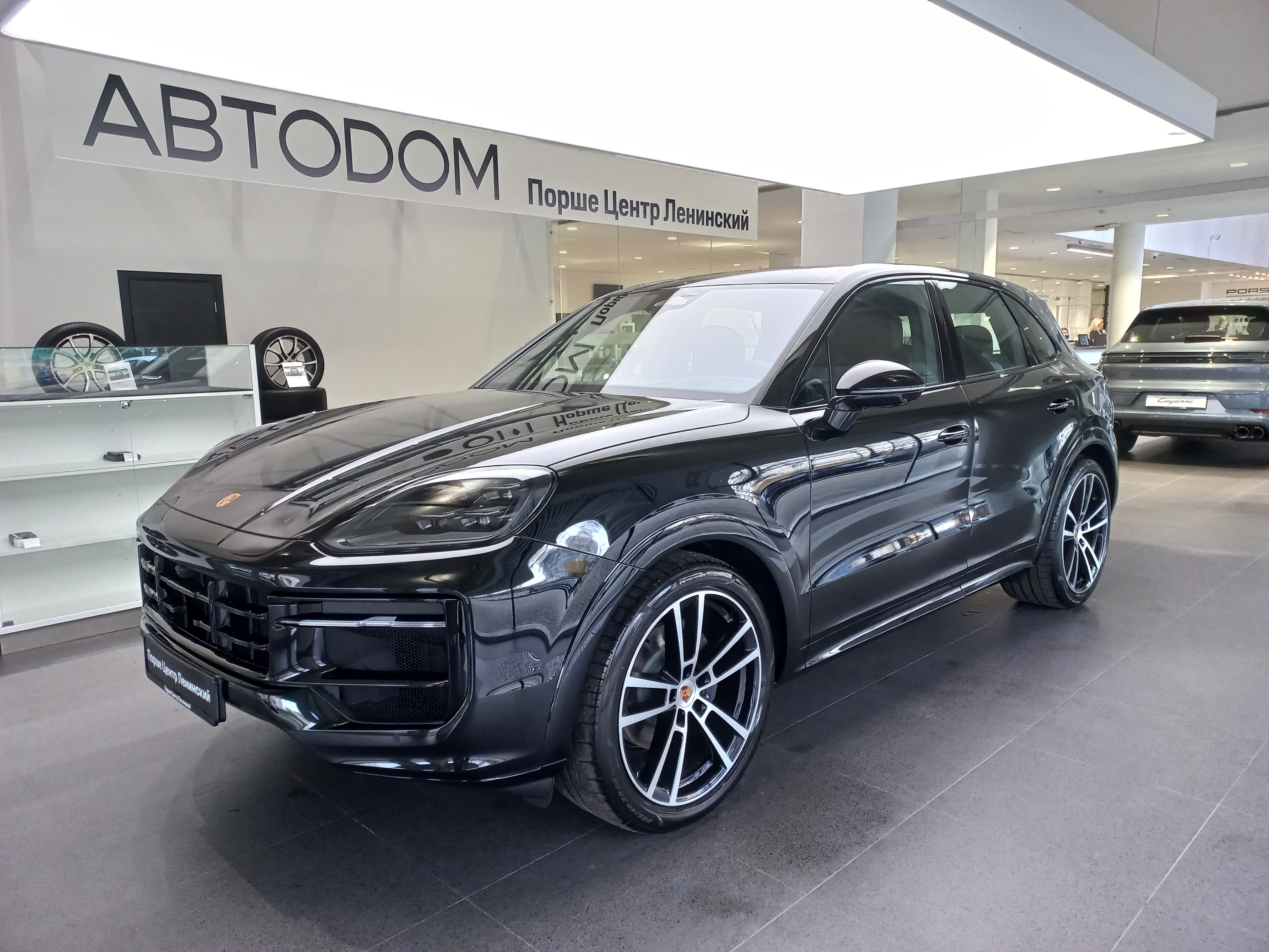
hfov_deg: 69.4
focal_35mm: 25
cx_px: 634
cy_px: 476
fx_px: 916
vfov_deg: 54.9
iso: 320
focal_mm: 4.6
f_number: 1.8
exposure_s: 1/25
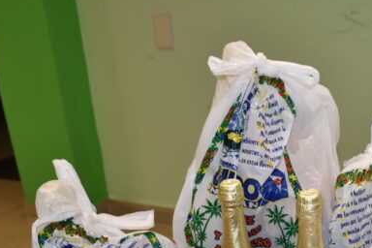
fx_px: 620
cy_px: 235
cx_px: 267
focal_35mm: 60
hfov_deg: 32.9
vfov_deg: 22.0
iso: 500
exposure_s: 1/100
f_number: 4.5
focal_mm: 20
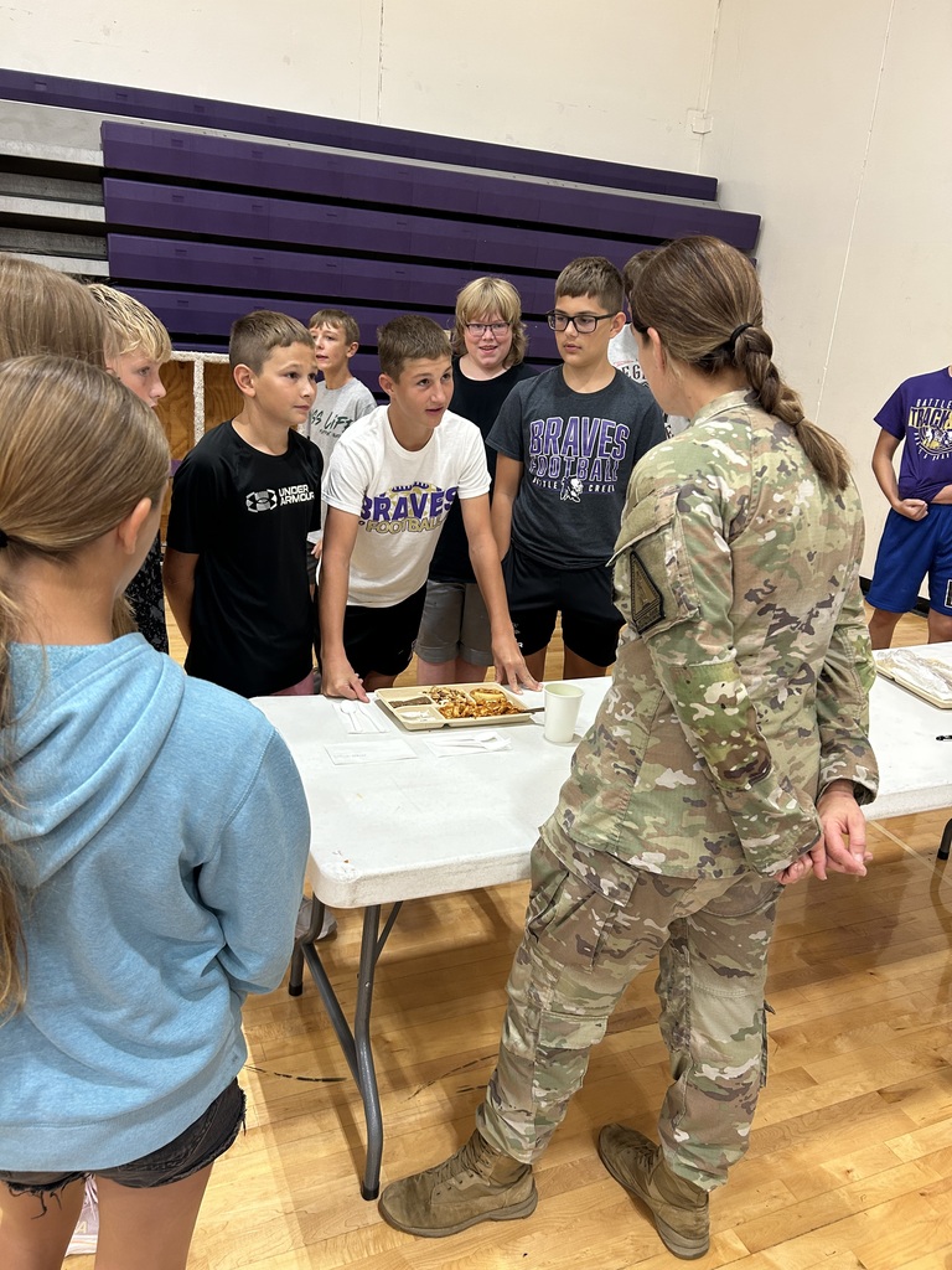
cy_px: 635
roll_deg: -4.8
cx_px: 476
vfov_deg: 67.3
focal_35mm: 26
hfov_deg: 53.1
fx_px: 953
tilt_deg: -18.7
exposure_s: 1/93
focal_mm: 5.7
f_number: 1.5
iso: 125
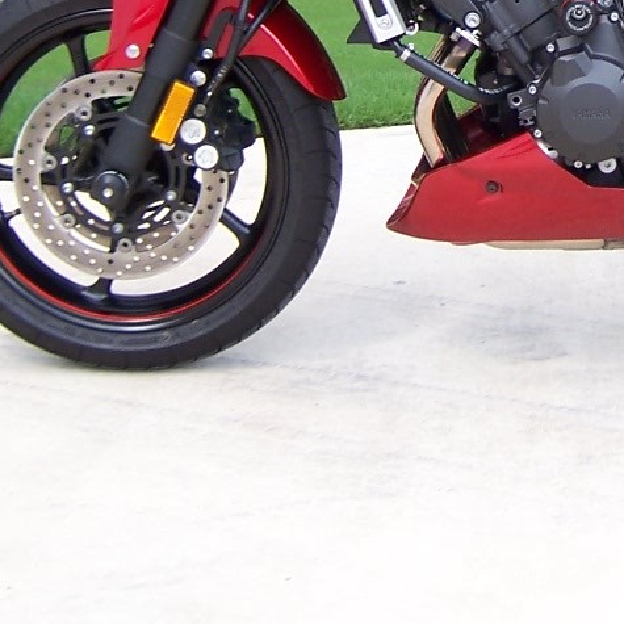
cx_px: 589
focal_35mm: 104
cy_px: -127
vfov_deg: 16.1
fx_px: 2121
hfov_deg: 16.5
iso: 80
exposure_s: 1/200
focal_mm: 6.2
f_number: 2.8
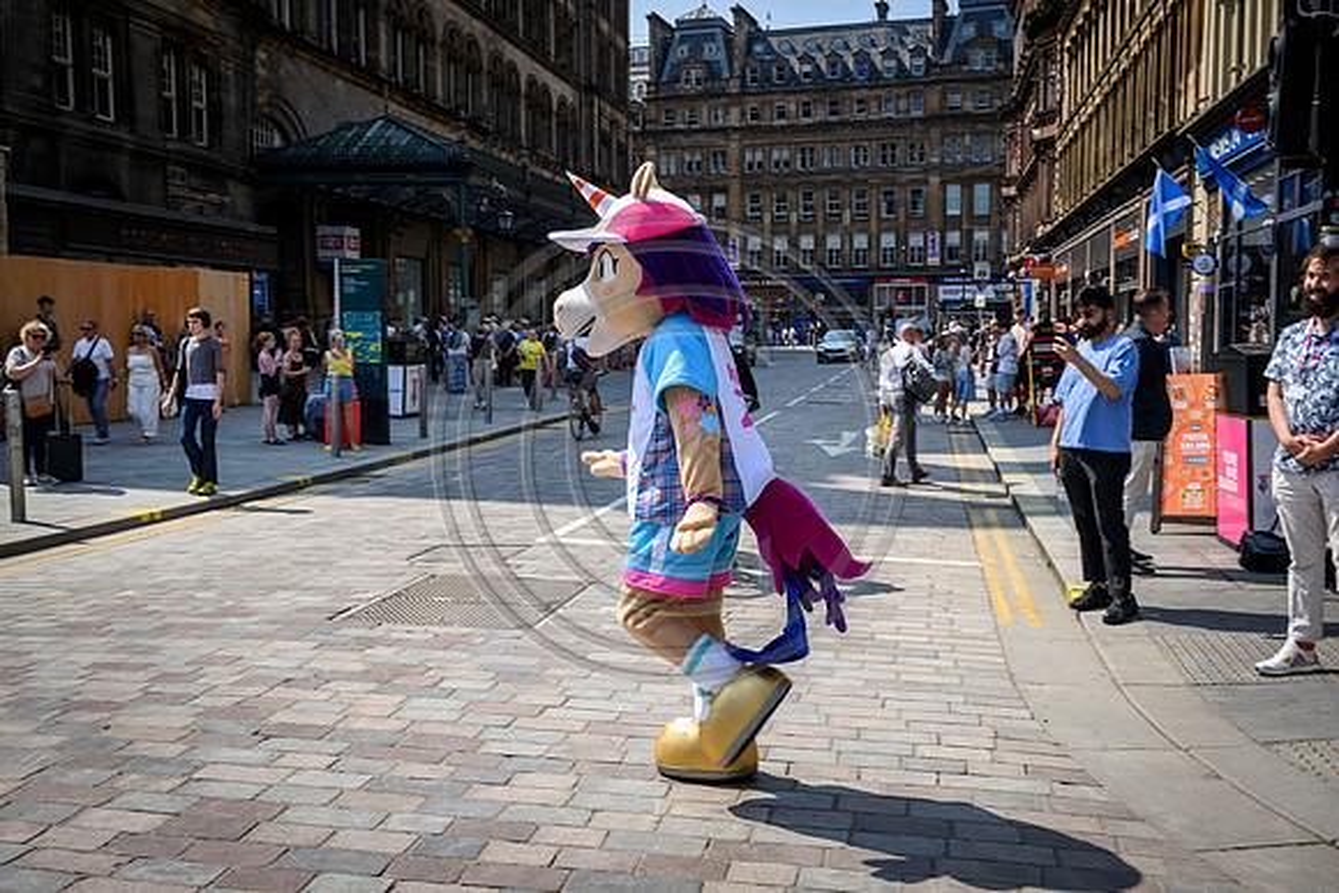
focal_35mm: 34
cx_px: 670
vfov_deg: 38.4
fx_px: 1283
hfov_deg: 55.1
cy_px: 446
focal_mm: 34.5
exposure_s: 1/200
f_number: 8
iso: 125
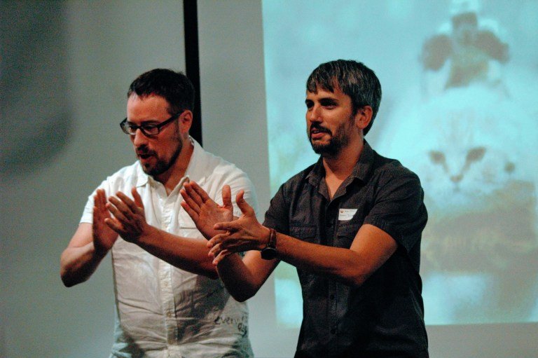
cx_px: 269
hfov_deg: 19.5
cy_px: 179
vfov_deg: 13.0
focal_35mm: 105
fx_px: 1568
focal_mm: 70
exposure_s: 1/200
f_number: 4
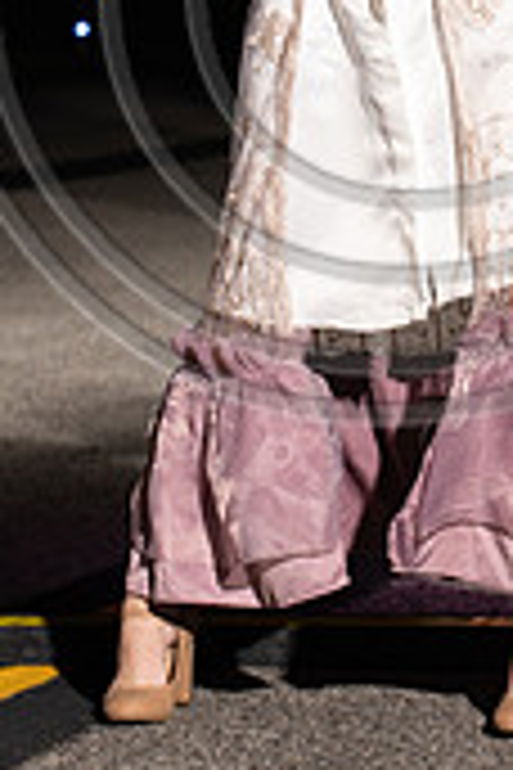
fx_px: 5514
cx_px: 385
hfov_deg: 5.3
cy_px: -32
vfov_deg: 7.9
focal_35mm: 258
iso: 1000
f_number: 6.3
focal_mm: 98
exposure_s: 1/200
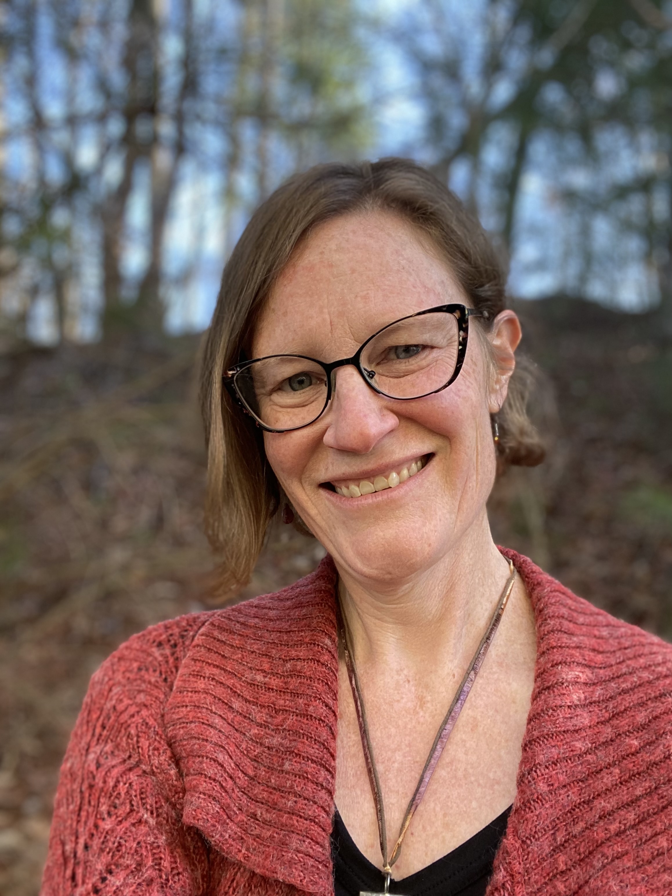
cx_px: 336
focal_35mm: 30
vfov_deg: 60.0
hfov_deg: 46.8
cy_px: 448
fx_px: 777
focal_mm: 2.71
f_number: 2.2
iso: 80
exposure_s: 1/122
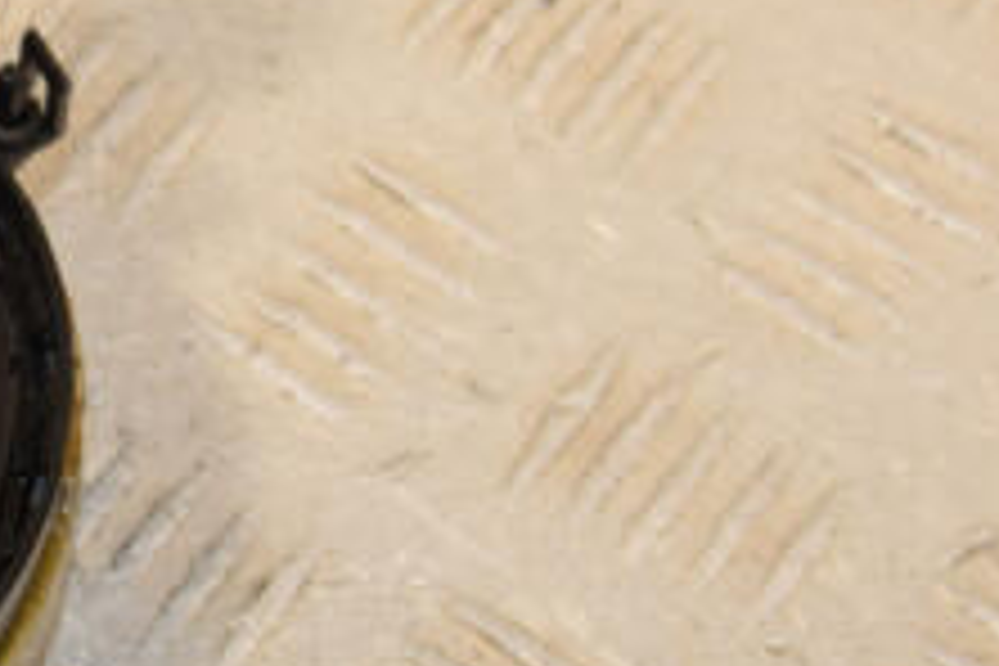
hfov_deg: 10.4
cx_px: -153
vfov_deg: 7.0
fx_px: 5411
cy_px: 189
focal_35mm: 195
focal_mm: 48
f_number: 8
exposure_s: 1/200
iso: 800
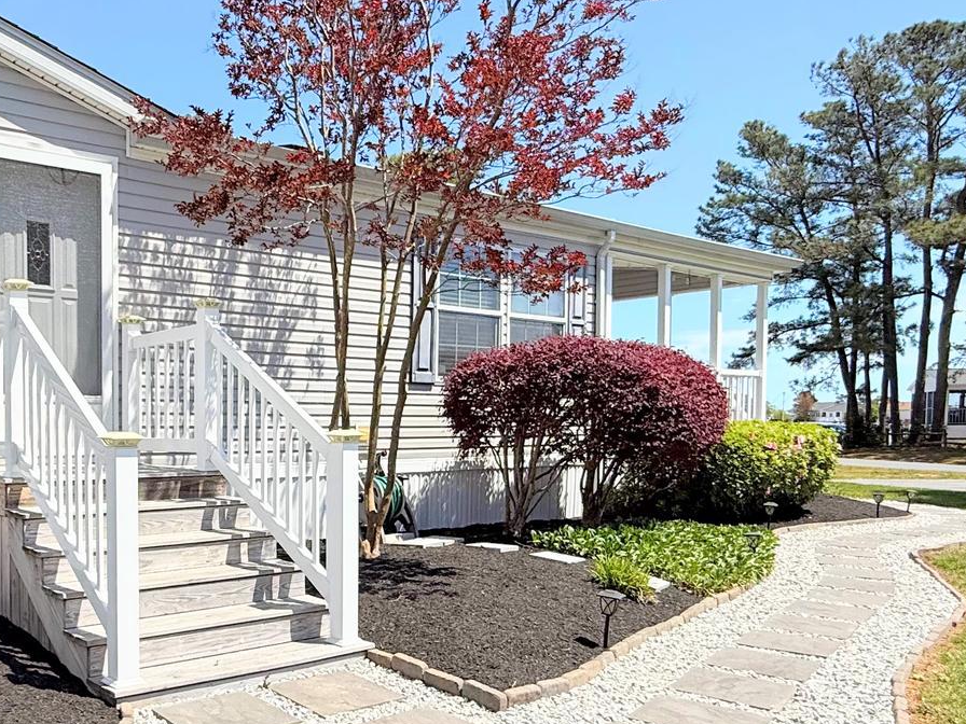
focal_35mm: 32
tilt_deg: -5.0
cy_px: 461
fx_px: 893
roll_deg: +0.5
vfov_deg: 43.7
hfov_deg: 54.7
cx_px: 266
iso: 50
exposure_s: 1/2841
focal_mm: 2.22
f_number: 2.2
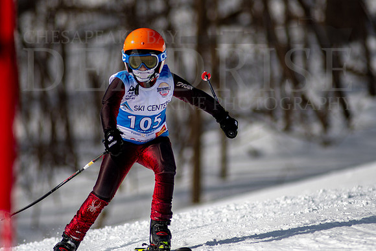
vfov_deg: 2.8
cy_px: 114
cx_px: 206
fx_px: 5140
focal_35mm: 492
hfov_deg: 4.2
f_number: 2.8
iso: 100
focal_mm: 300
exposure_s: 1/6400
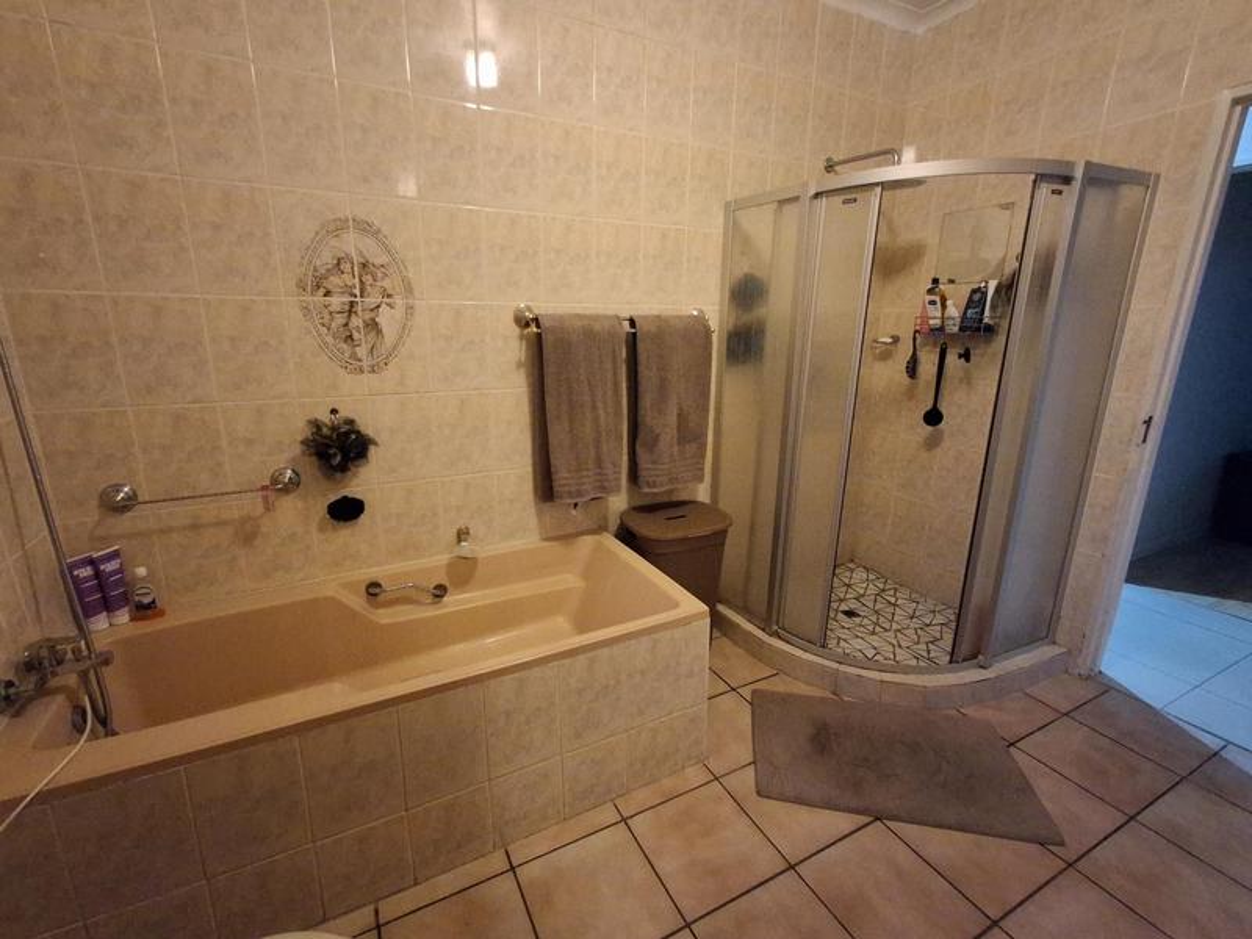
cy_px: 470
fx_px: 579
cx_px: 626
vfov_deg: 78.1
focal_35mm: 16
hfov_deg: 94.5
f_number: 2.2
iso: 1000
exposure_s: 1/14
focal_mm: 1.64
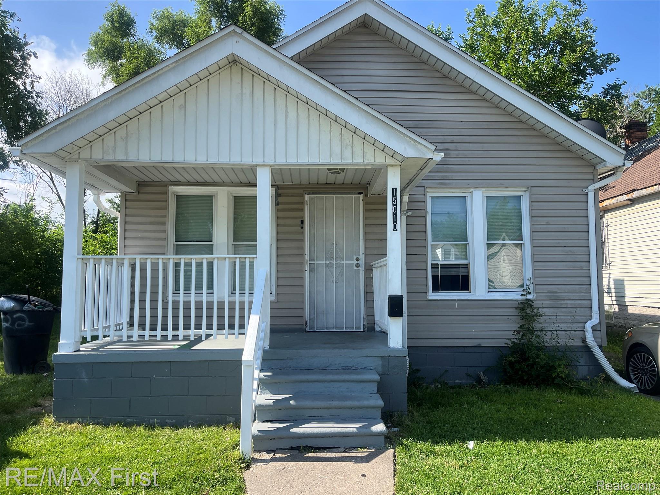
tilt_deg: +4.0
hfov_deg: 67.3
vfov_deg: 53.1
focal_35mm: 26
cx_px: 330
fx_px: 496
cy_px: 248
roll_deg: +0.5
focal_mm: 5.1
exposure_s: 1/1748
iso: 50
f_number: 1.6
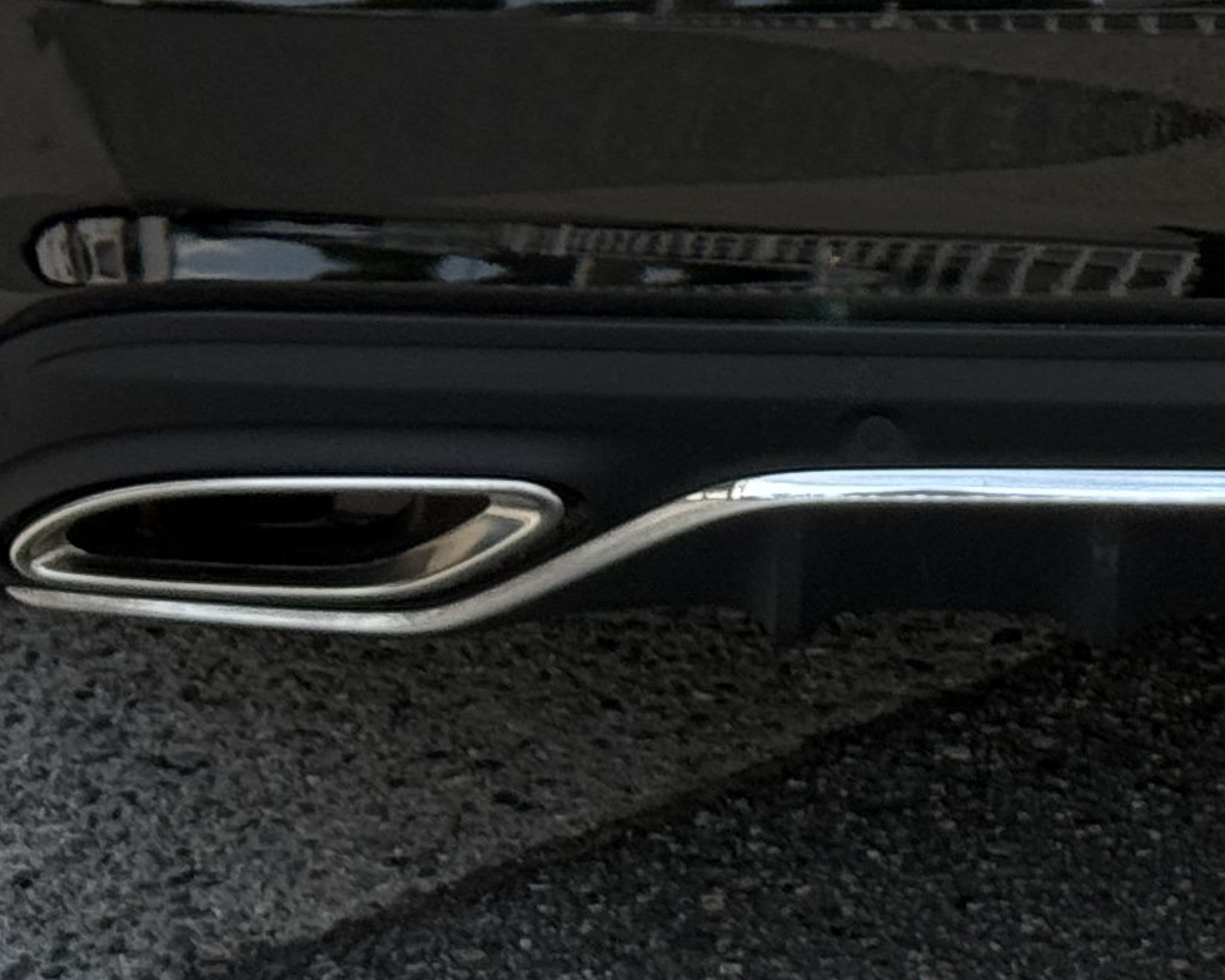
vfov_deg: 7.8
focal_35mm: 193
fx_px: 6997
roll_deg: +1.0
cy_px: -708
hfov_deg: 9.9
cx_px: 1450
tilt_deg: -9.9
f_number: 1.78
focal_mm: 6.76
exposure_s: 1/2415
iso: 64
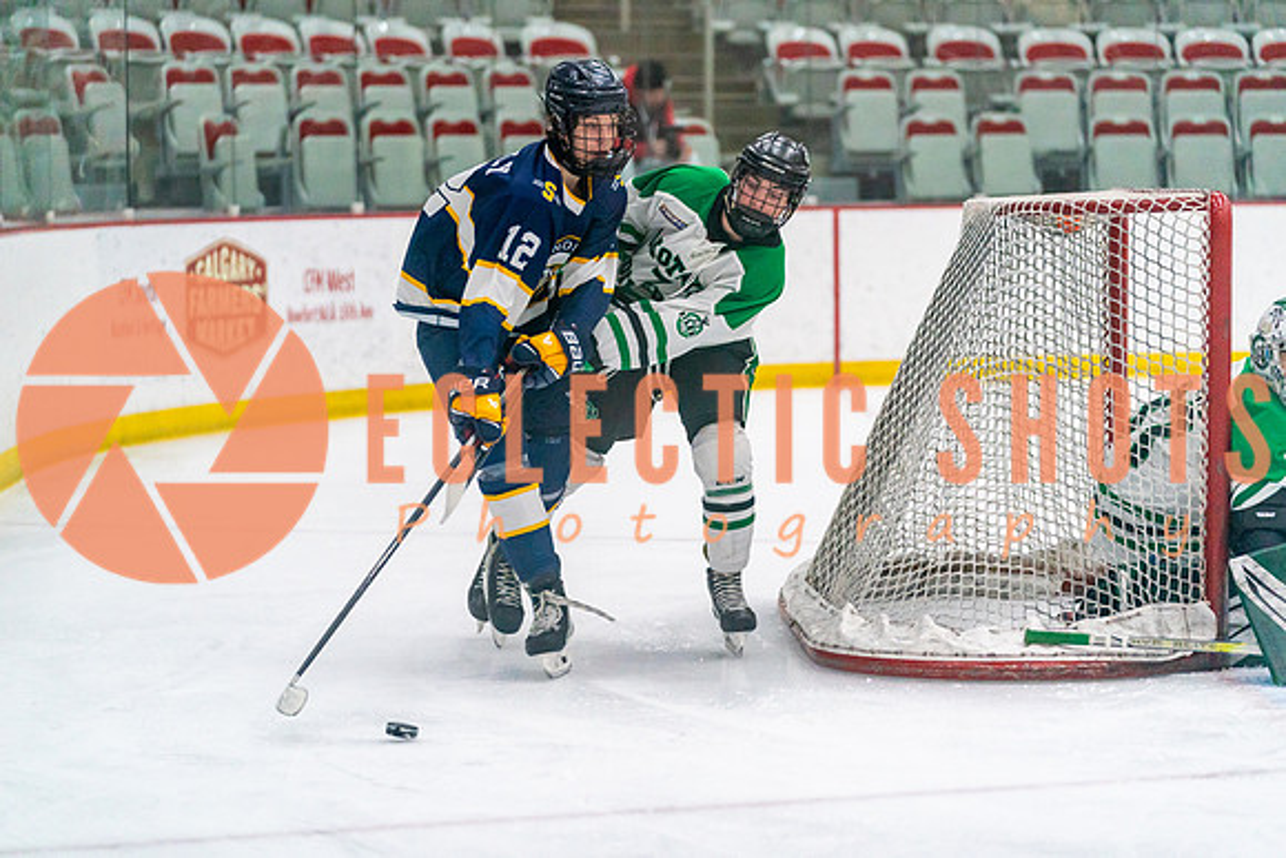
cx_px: 643
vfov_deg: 11.3
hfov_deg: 16.9
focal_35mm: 121
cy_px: 429
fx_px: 4323
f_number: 2.8
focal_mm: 121
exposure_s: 1/1600
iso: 4000
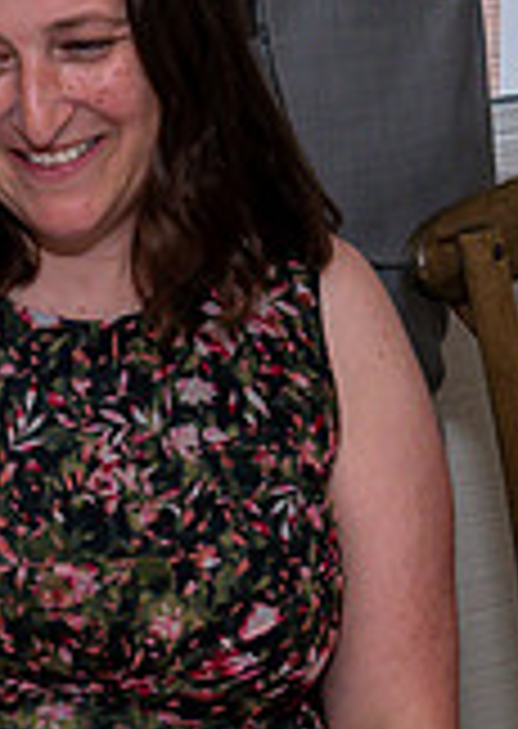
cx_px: 243
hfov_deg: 8.5
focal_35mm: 169
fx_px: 3495
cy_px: -215
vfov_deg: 11.6
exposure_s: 1/250
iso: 500
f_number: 7.1
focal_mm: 31
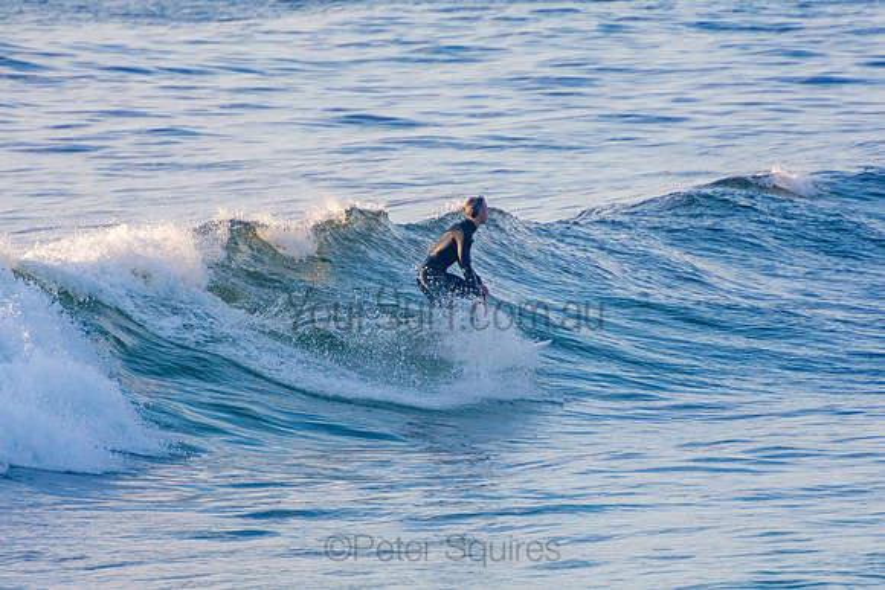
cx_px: 442
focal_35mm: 621
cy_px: 295
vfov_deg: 2.2
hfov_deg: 3.3
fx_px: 15278
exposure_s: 1/1250
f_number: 5.6
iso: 500
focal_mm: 400
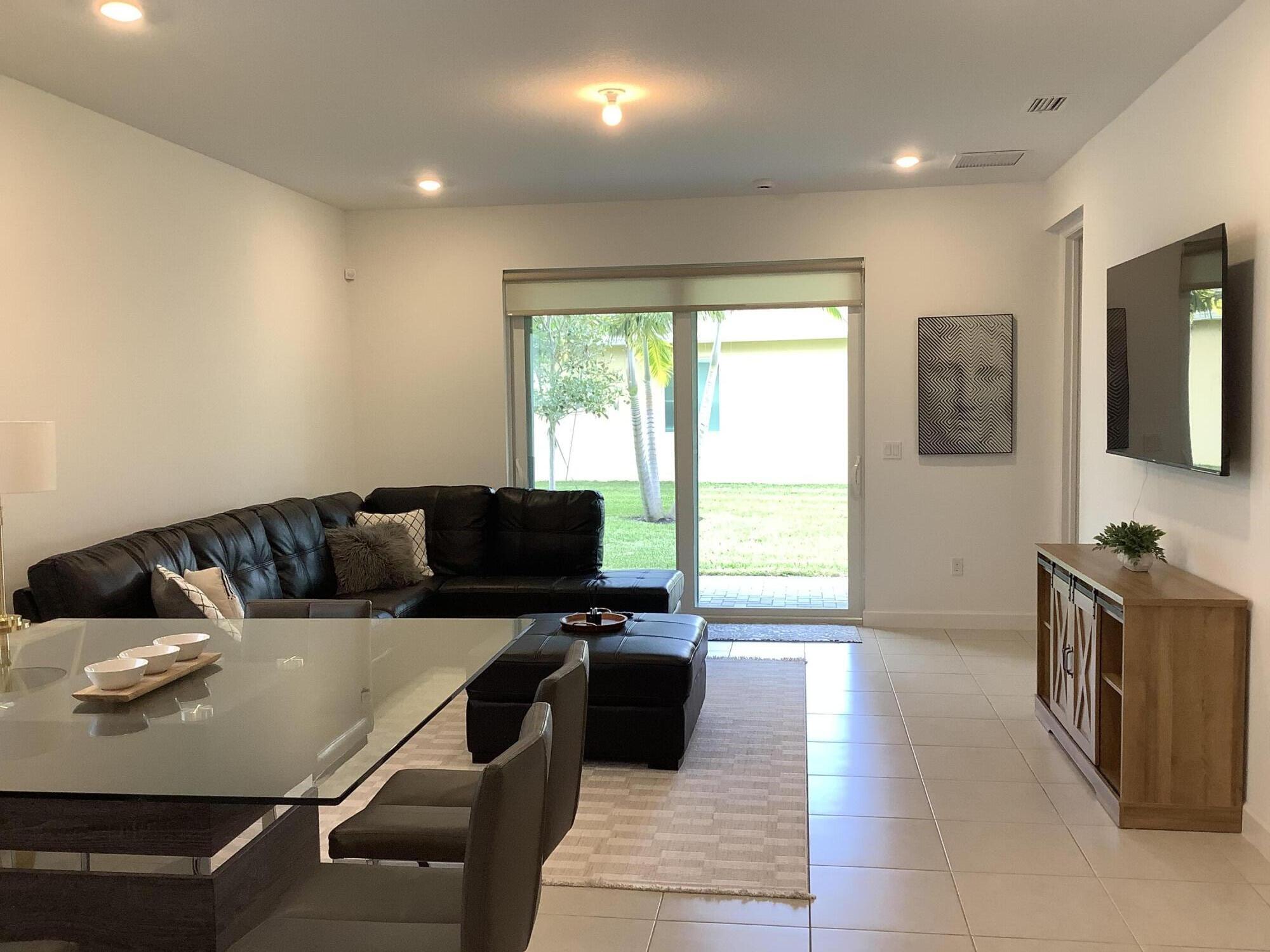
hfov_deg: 58.4
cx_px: 635
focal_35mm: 31
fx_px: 1137
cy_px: 476
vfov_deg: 45.4
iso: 50
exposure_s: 1/50
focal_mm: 3.3
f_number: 2.4
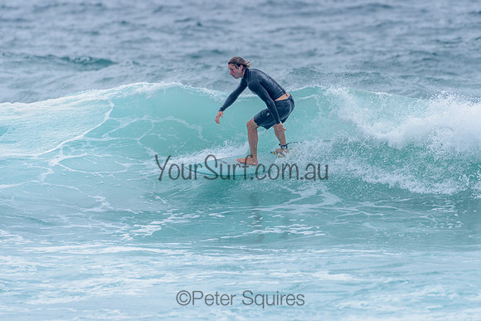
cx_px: 262
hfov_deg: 3.4
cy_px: 128
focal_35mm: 613
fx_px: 8189
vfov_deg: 2.2
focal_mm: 500
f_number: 5.6
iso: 180
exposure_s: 1/2000
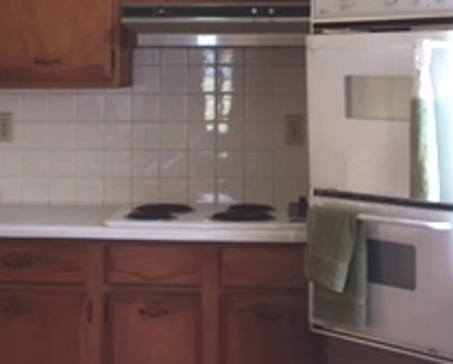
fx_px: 1168
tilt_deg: -0.7
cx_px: 133
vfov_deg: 17.6
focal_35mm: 87
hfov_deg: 21.8
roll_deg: -0.5
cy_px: 78
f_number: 2.2
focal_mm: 4.15
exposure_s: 1/30
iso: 32
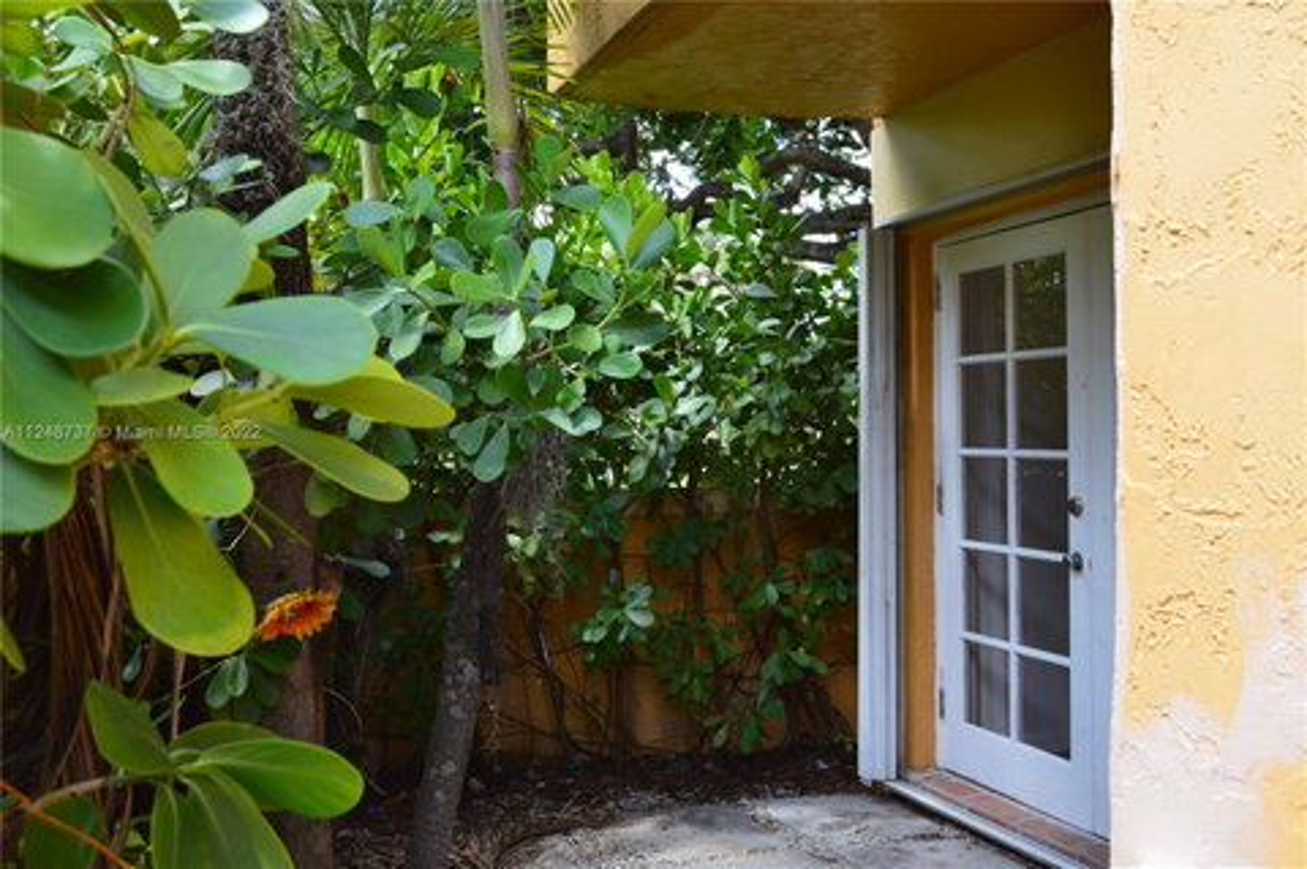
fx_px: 1306
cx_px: 654
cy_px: 434
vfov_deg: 36.8
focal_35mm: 36
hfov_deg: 53.2
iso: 400
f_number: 9
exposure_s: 1/100
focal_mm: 24
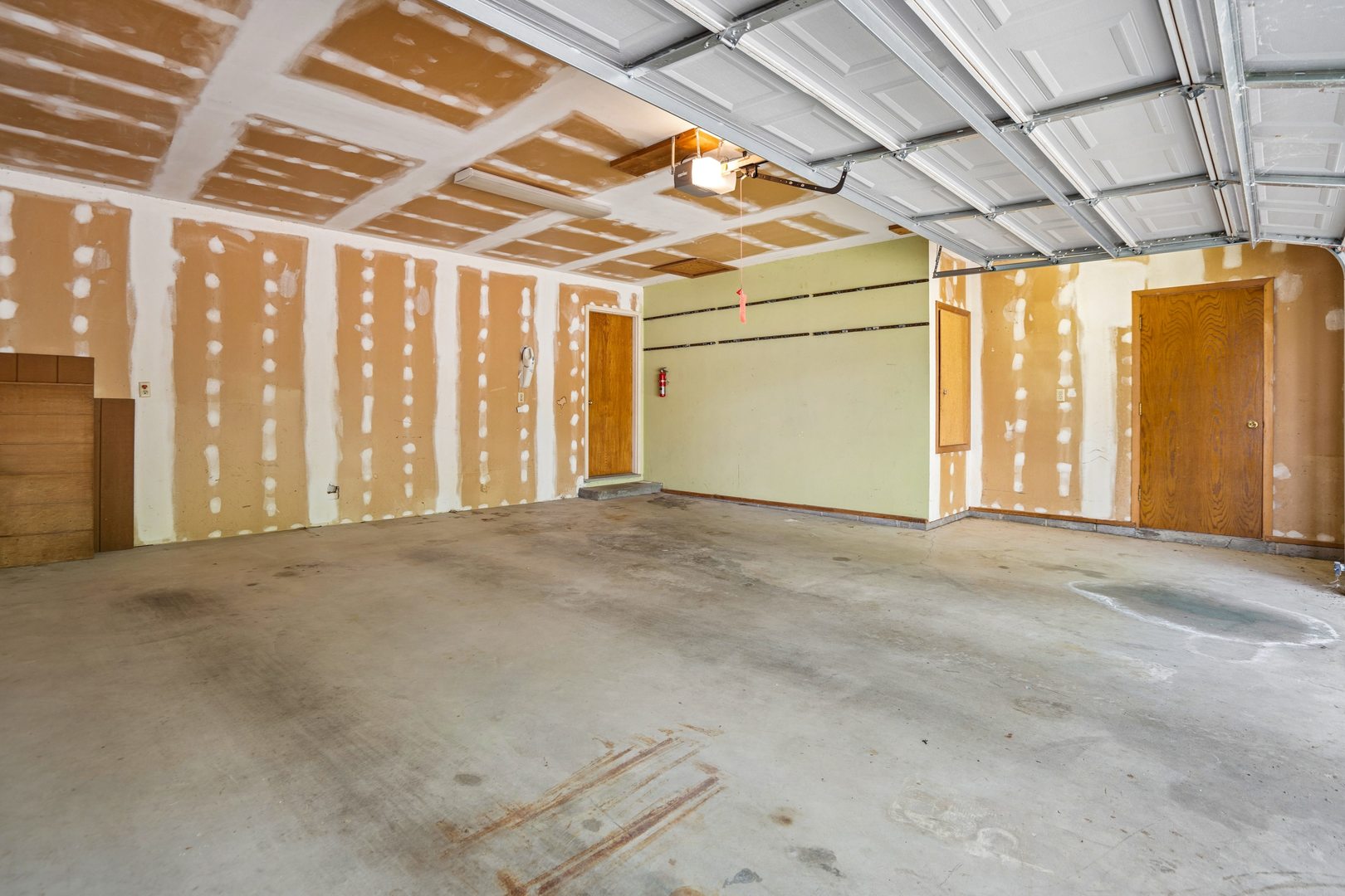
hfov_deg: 96.7
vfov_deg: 73.7
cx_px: 672
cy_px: 448
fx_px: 598
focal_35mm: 16
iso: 125
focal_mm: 16
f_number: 4
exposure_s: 1/10
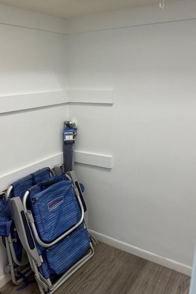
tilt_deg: -17.1
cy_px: 155
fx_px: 261
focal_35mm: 32
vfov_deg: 58.7
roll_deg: +1.1
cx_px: 74
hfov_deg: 40.8
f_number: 1.78
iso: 200
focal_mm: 6.76
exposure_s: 1/120
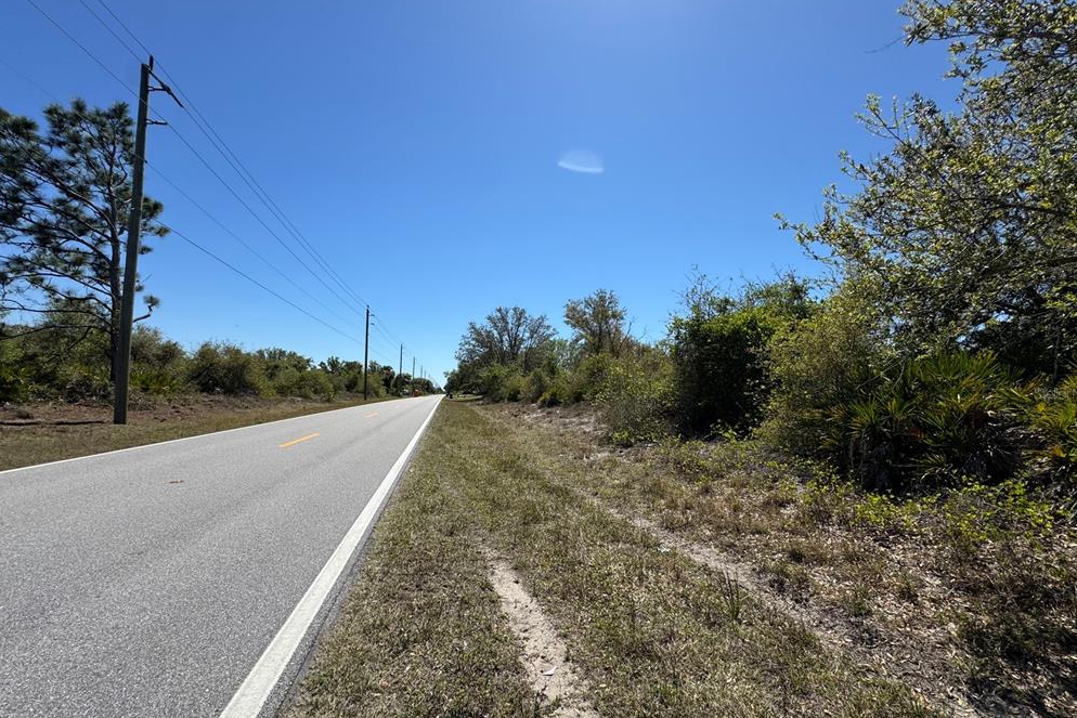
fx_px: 449
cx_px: 545
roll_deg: -1.4
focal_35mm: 15
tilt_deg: +0.0
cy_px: 393
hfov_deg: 100.4
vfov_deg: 77.1
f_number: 2.2
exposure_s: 1/2770
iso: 50
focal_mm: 2.22
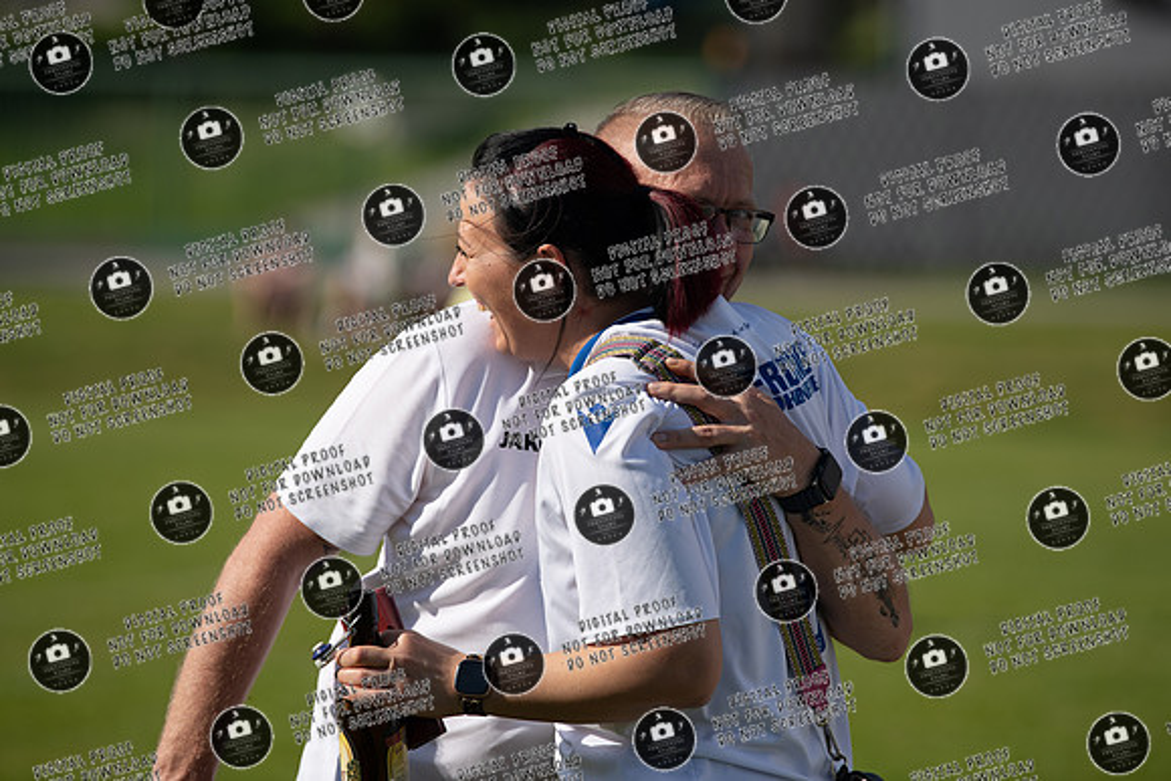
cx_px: 604
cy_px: 352
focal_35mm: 220
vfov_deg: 6.3
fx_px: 7153
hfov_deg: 9.4
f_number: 3.5
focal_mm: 200
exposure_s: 1/1600
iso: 80
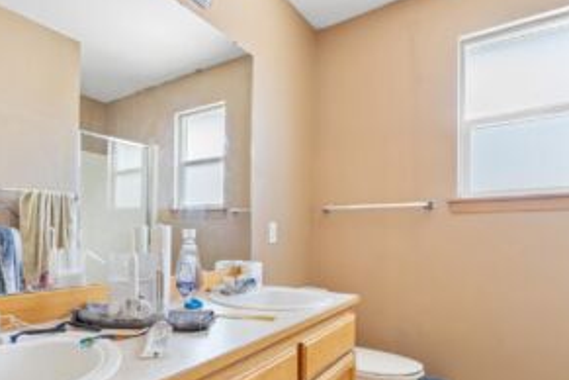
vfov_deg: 56.5
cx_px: 227
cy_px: 240
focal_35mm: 22
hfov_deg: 77.7
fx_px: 348
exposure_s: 3.2
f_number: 10
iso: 100
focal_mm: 16
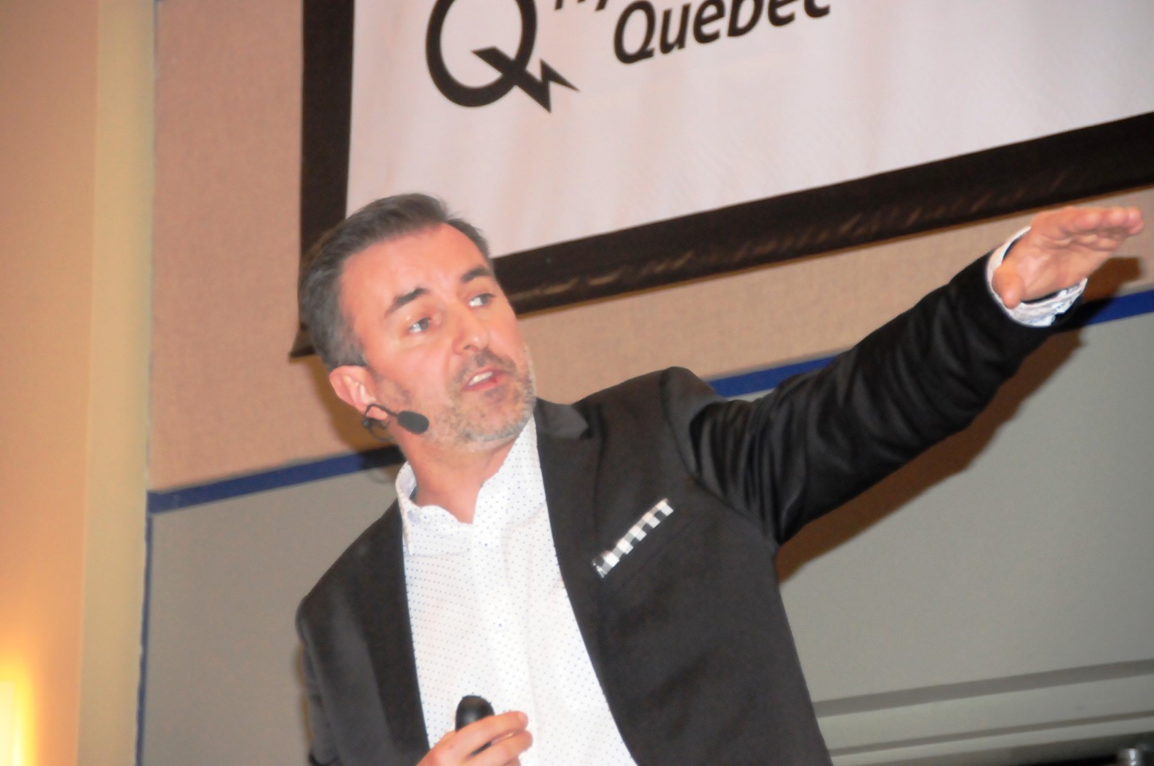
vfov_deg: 7.5
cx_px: 577
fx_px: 5859
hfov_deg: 11.2
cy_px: 383
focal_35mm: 183
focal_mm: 122
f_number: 6.3
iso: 3200
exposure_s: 1/60
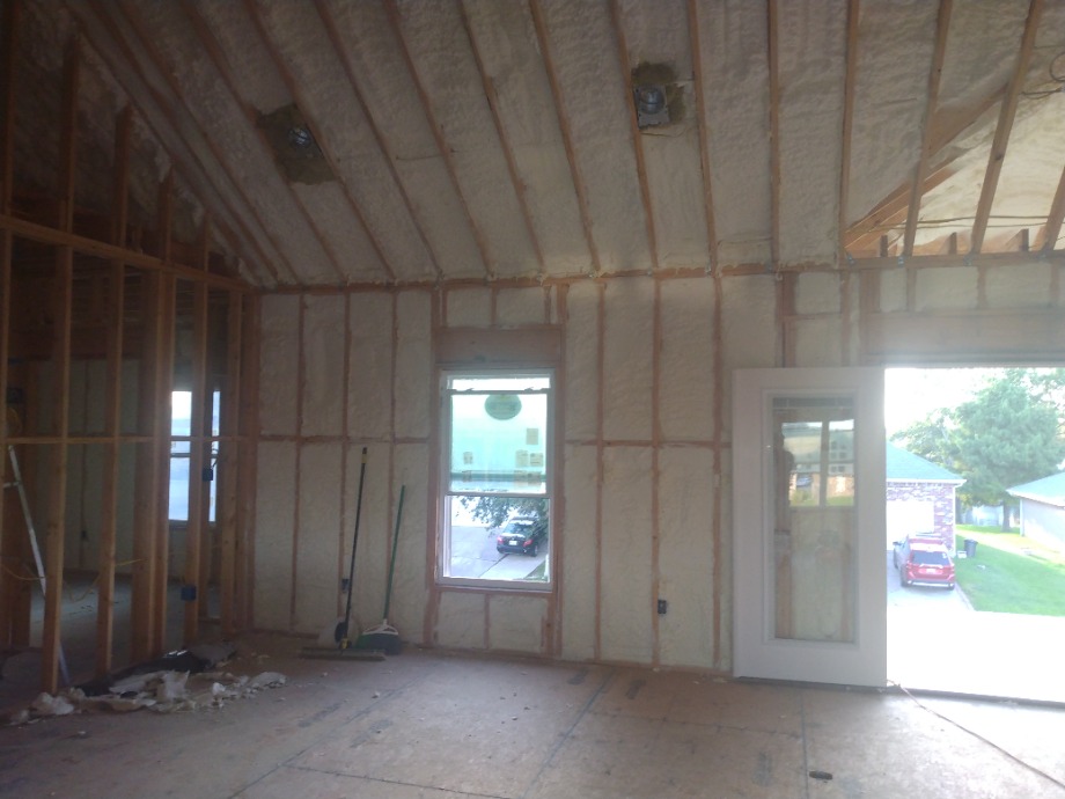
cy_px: 400
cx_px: 532
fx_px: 615
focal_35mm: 20
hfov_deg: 81.7
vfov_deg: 66.0
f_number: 2
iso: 194
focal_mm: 3.54
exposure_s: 1/40
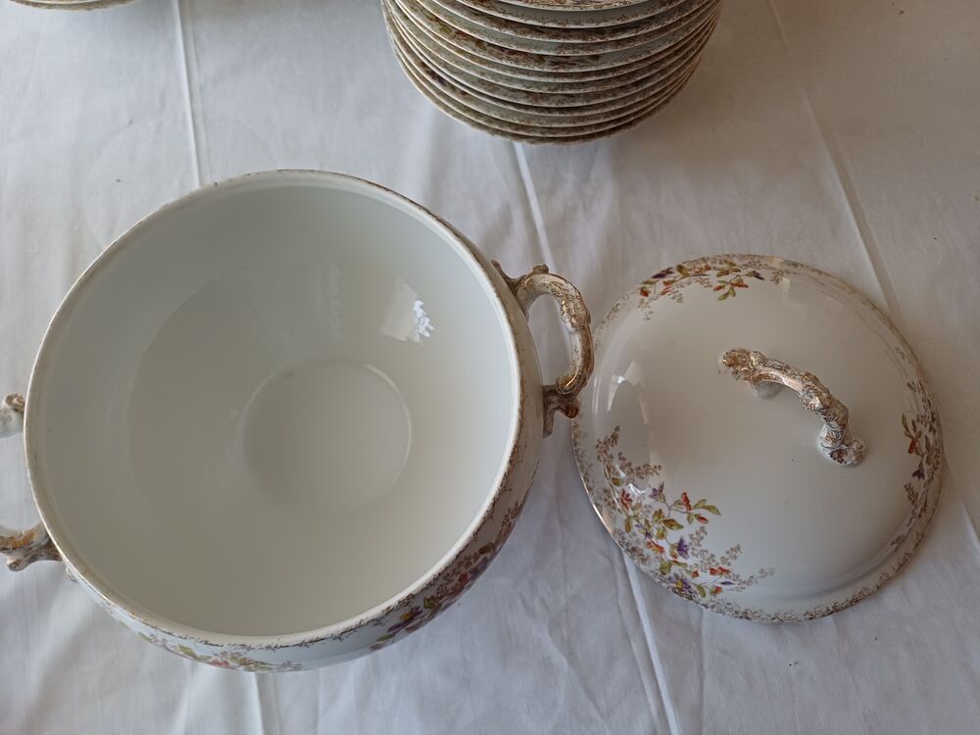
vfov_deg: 54.9
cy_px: 368
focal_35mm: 25
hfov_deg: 69.4
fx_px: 708
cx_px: 490
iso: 250
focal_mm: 4.65
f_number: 1.8
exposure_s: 1/60
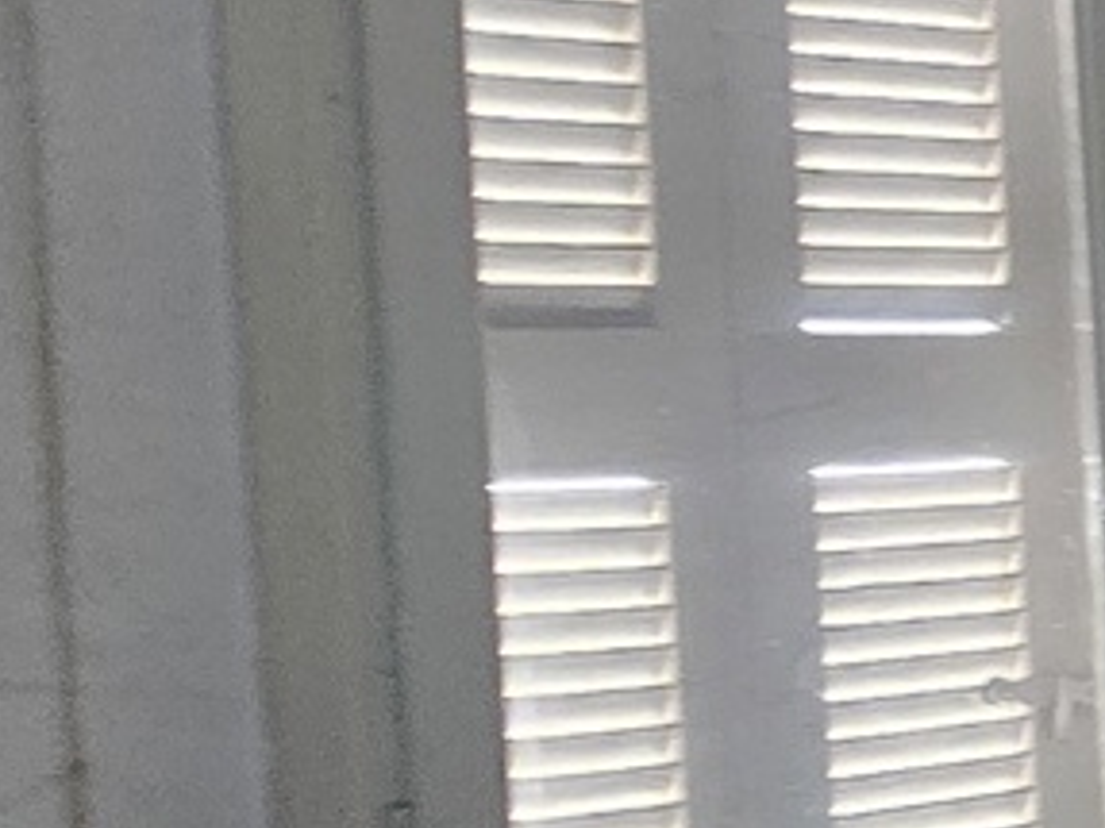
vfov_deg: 16.9
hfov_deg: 12.3
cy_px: 566
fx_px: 2776
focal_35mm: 87
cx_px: 3126
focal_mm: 2.2
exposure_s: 1/50
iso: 320
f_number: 2.2
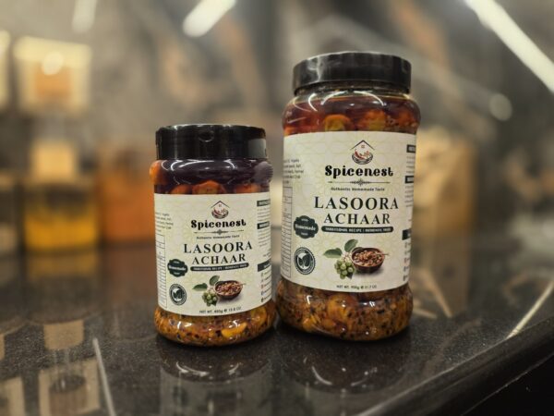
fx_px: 368
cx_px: 277
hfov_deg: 73.9
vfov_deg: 58.9
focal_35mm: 23
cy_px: 208
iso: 320
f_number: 1.7
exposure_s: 1/100
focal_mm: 6.25
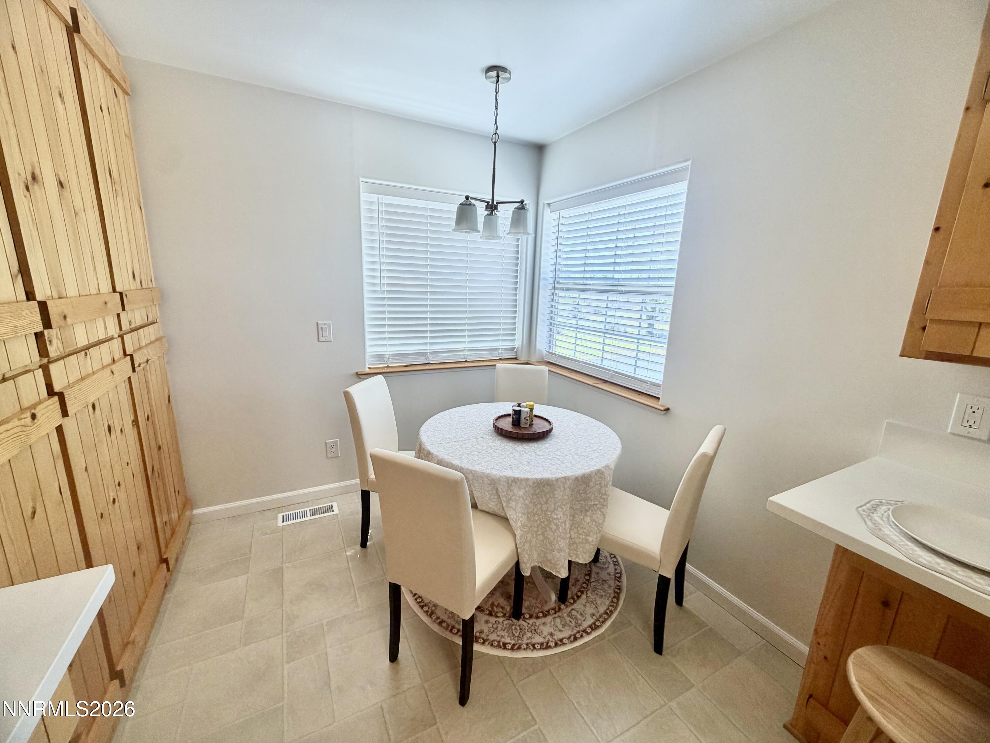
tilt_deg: -12.7
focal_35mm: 14
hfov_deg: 102.1
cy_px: 372
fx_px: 400
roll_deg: -1.6
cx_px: 495
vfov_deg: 85.7
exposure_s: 1/120
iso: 64
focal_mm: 2.22
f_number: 2.2
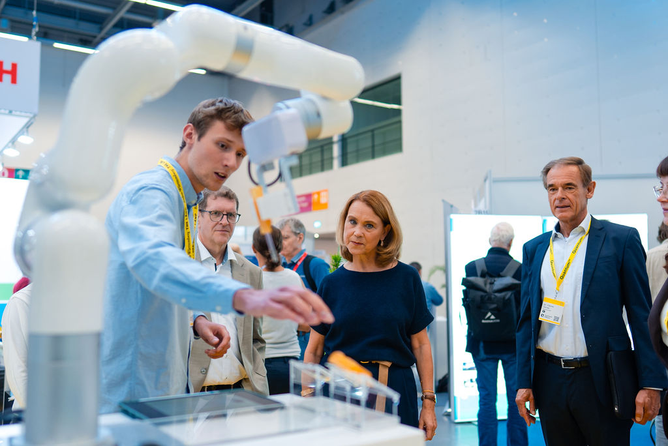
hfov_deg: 53.1
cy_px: 223
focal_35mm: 36
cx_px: 334
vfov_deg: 36.9
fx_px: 668
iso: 320
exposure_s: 1/125
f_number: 1.4
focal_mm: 24
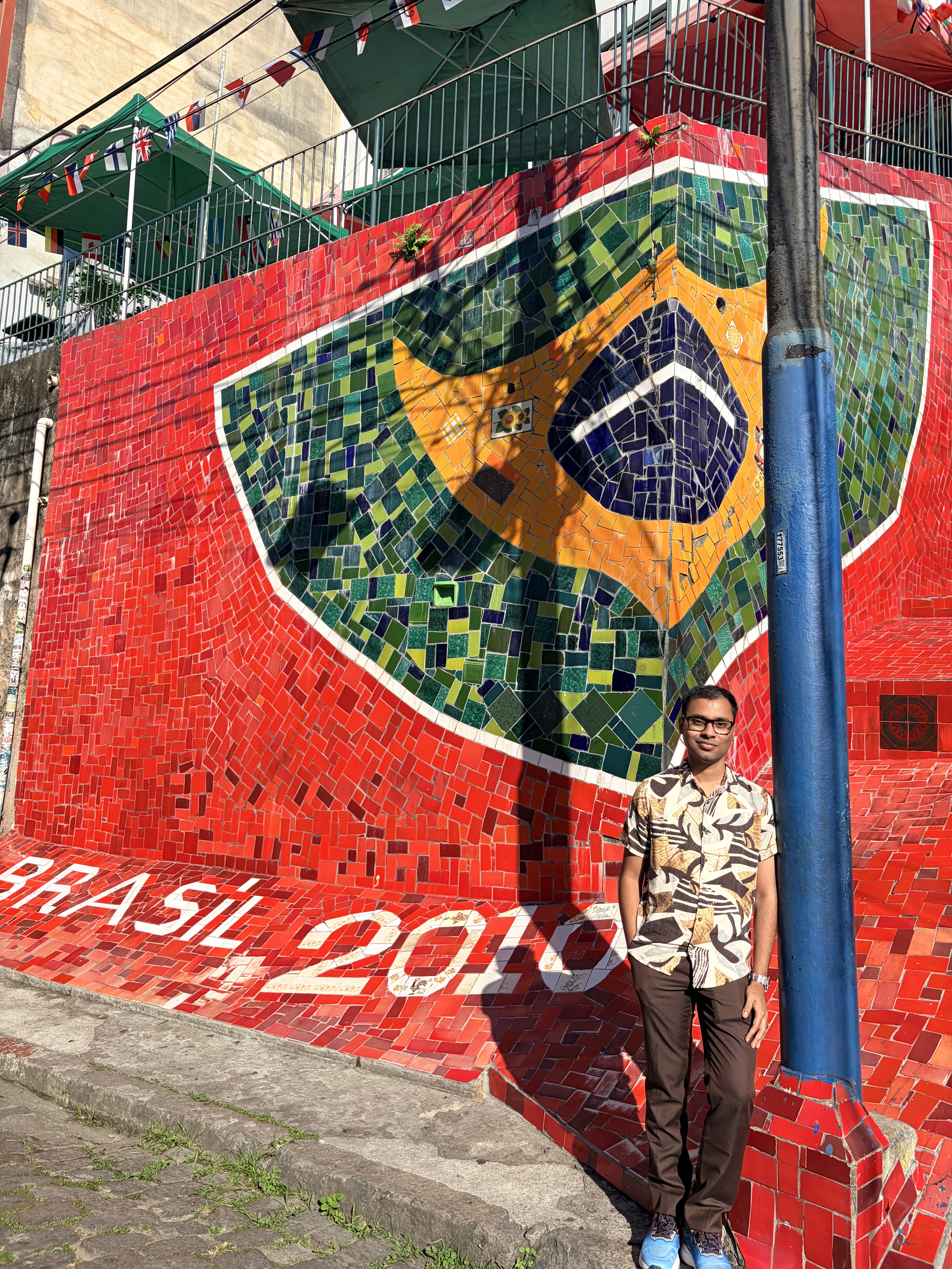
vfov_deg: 67.3
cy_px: 634
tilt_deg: +10.4
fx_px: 953
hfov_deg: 53.1
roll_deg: -2.5
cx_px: 476
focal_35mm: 26
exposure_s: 1/2985
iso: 50
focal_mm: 5.96
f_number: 1.6
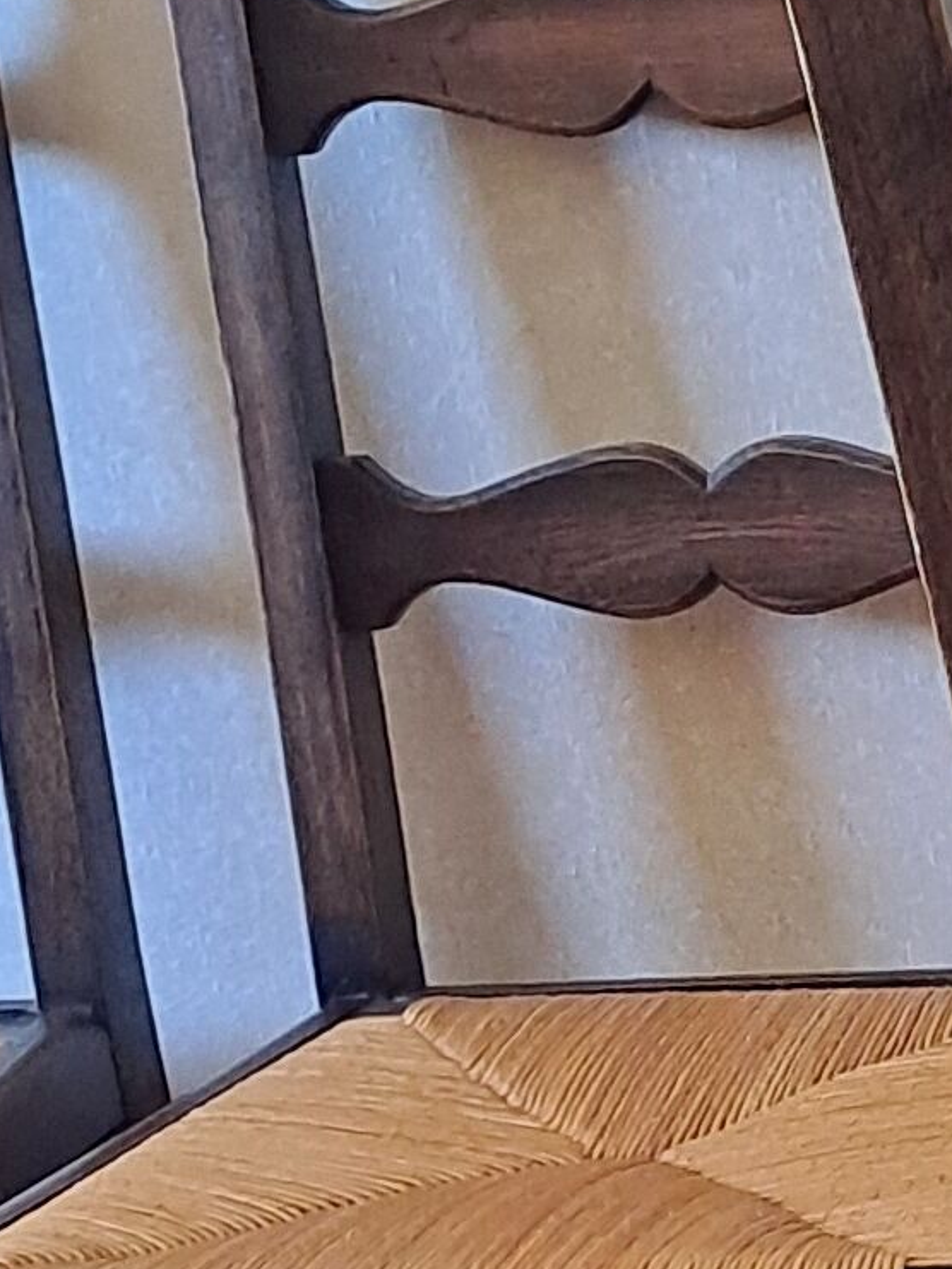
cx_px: 1349
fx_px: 4949
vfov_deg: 14.3
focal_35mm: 135
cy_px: 1317
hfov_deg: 10.7
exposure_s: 1/60
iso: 320
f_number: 1.8
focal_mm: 4.65
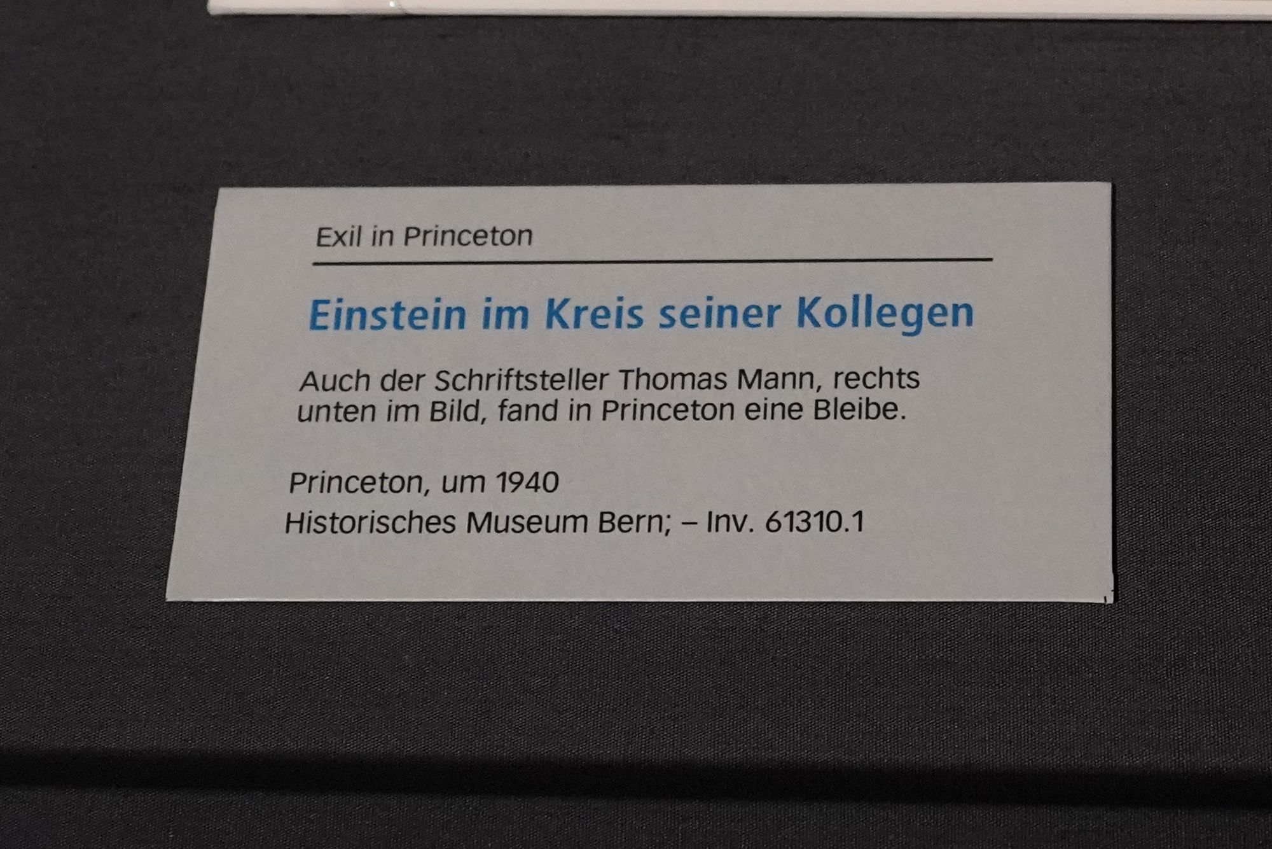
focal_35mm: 24
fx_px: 848
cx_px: 636
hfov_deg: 73.7
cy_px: 424
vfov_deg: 53.1
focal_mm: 24
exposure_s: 1/80
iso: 3200
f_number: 3.5
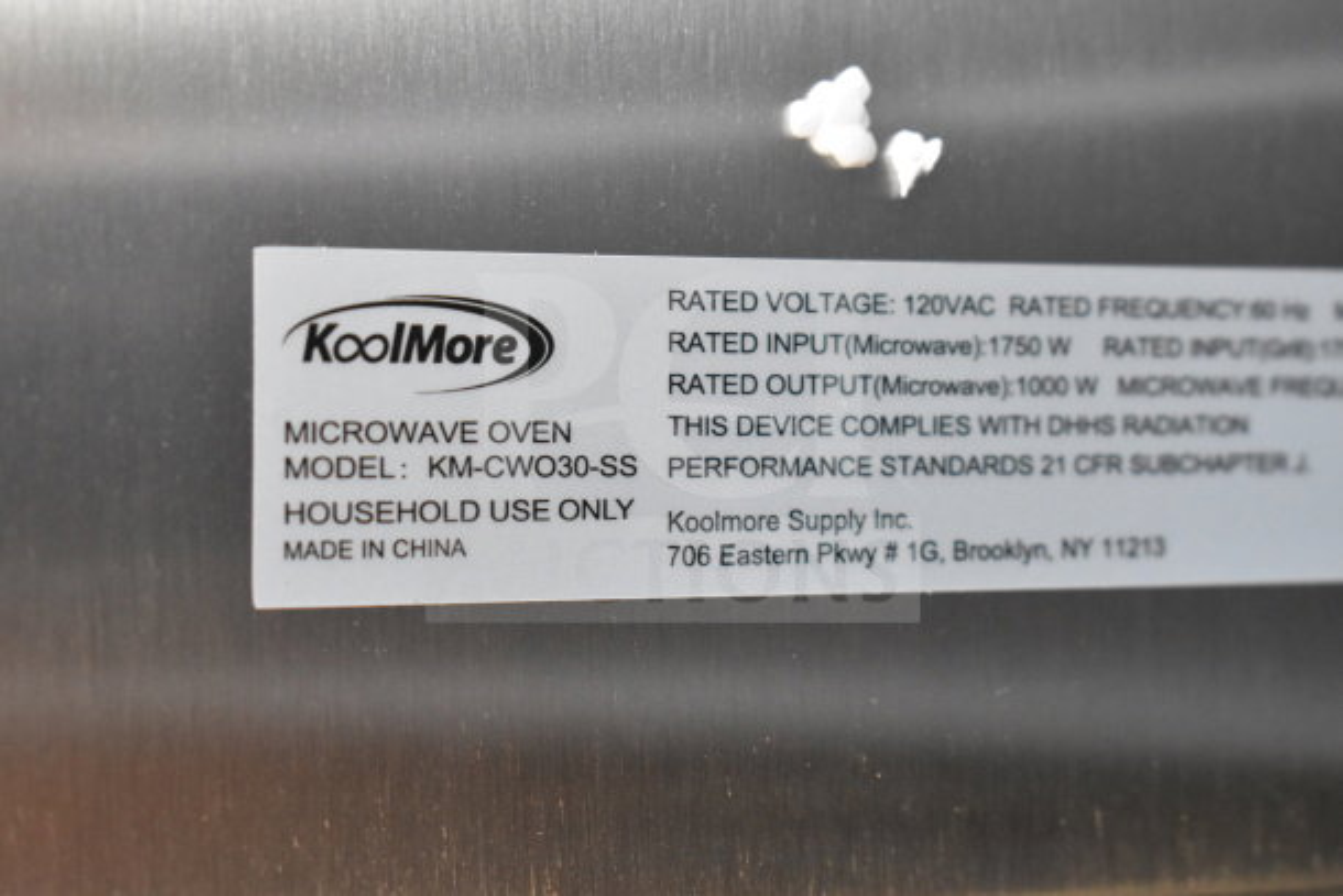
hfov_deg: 27.0
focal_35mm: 75
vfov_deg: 18.2
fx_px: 2798
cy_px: 448
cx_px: 672
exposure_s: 1/80
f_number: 5.6
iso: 3600
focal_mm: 50
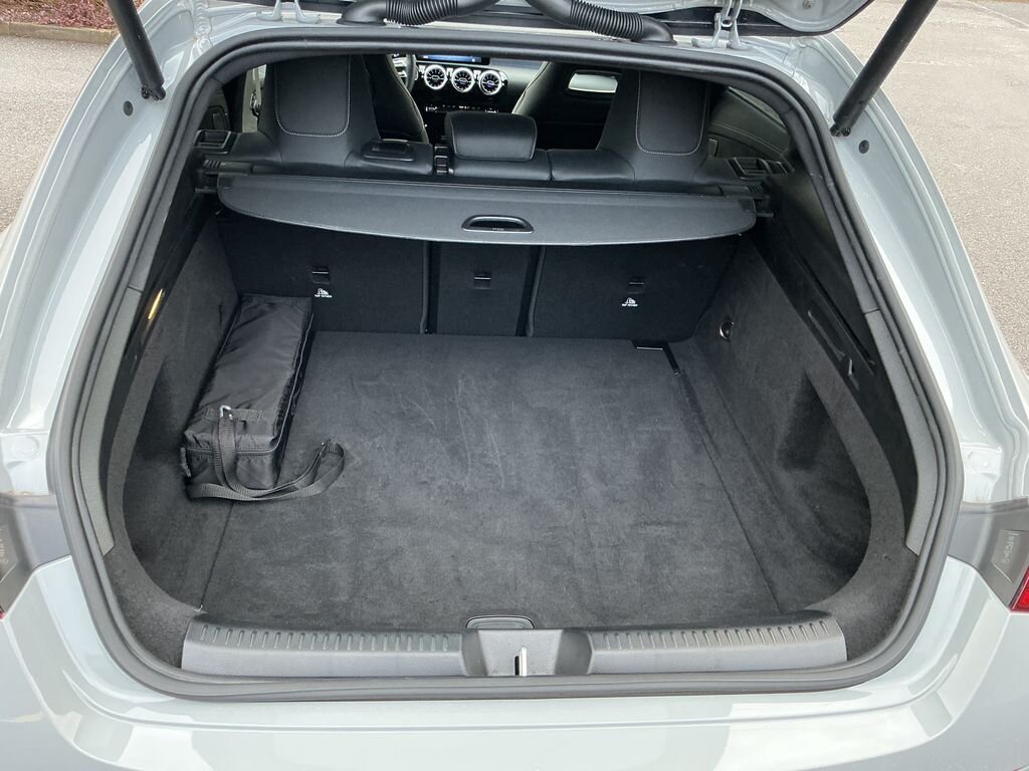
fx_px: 862
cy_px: 386
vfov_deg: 48.2
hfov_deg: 61.7
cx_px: 514
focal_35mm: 29
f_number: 1.8
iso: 160
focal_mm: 3
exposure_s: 1/60
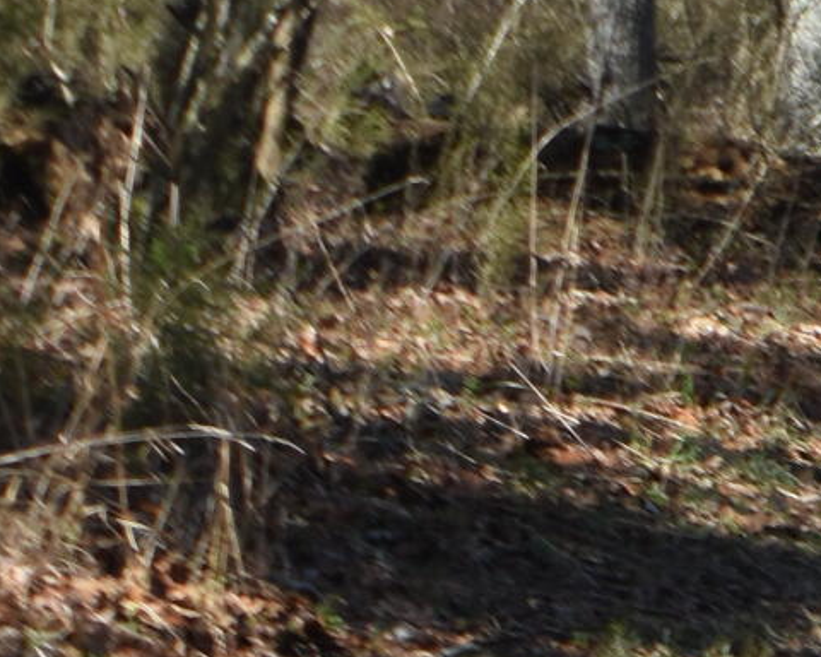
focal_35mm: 211
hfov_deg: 8.1
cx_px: 2314
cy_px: -296
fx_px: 5127
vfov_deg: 7.2
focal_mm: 24
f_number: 8
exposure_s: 1/250
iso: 140
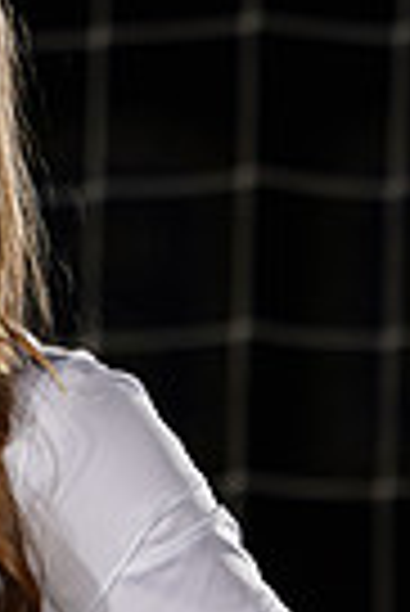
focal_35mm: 1282
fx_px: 21844
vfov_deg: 1.6
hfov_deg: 1.1
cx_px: -282
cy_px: 846
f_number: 7.1
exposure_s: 1/200
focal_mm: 300
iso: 200
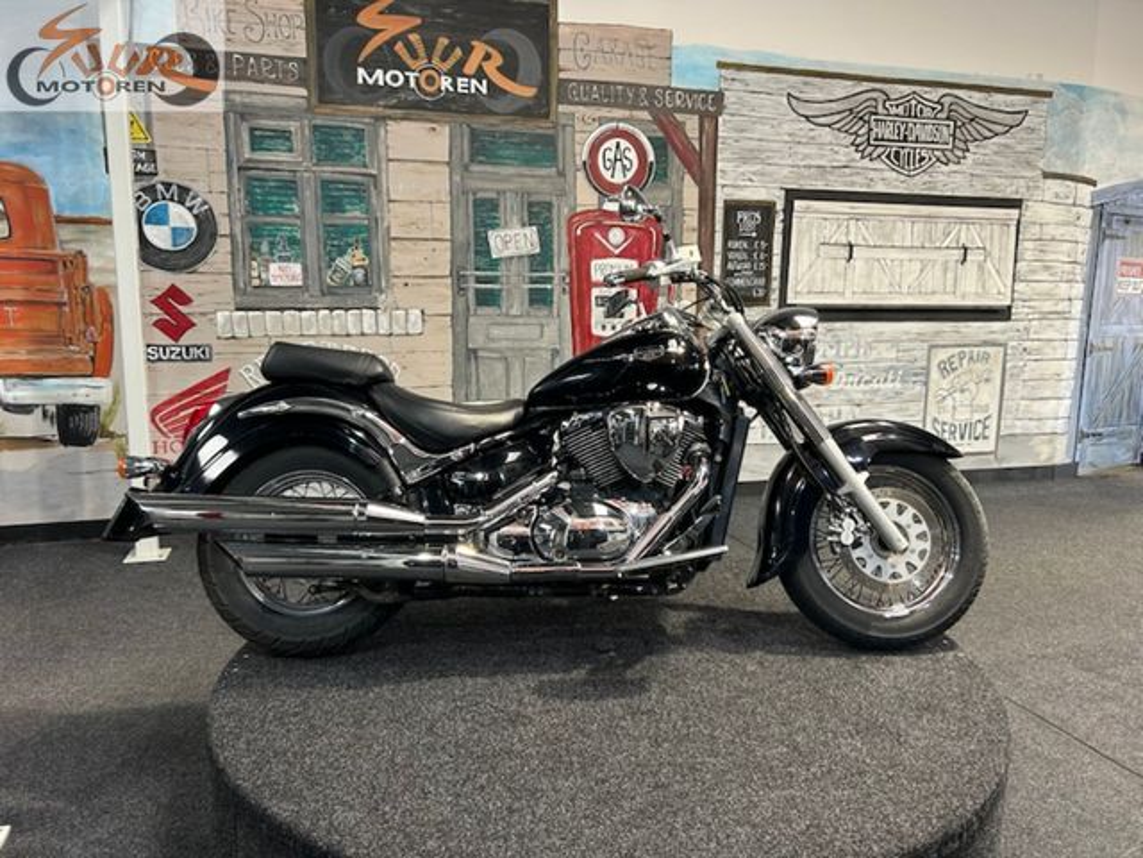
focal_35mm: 26
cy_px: 429
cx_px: 572
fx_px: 859
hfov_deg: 67.3
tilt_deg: -8.1
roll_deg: -0.4
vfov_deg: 53.1
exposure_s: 1/50
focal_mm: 5.7
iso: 80
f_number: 1.5
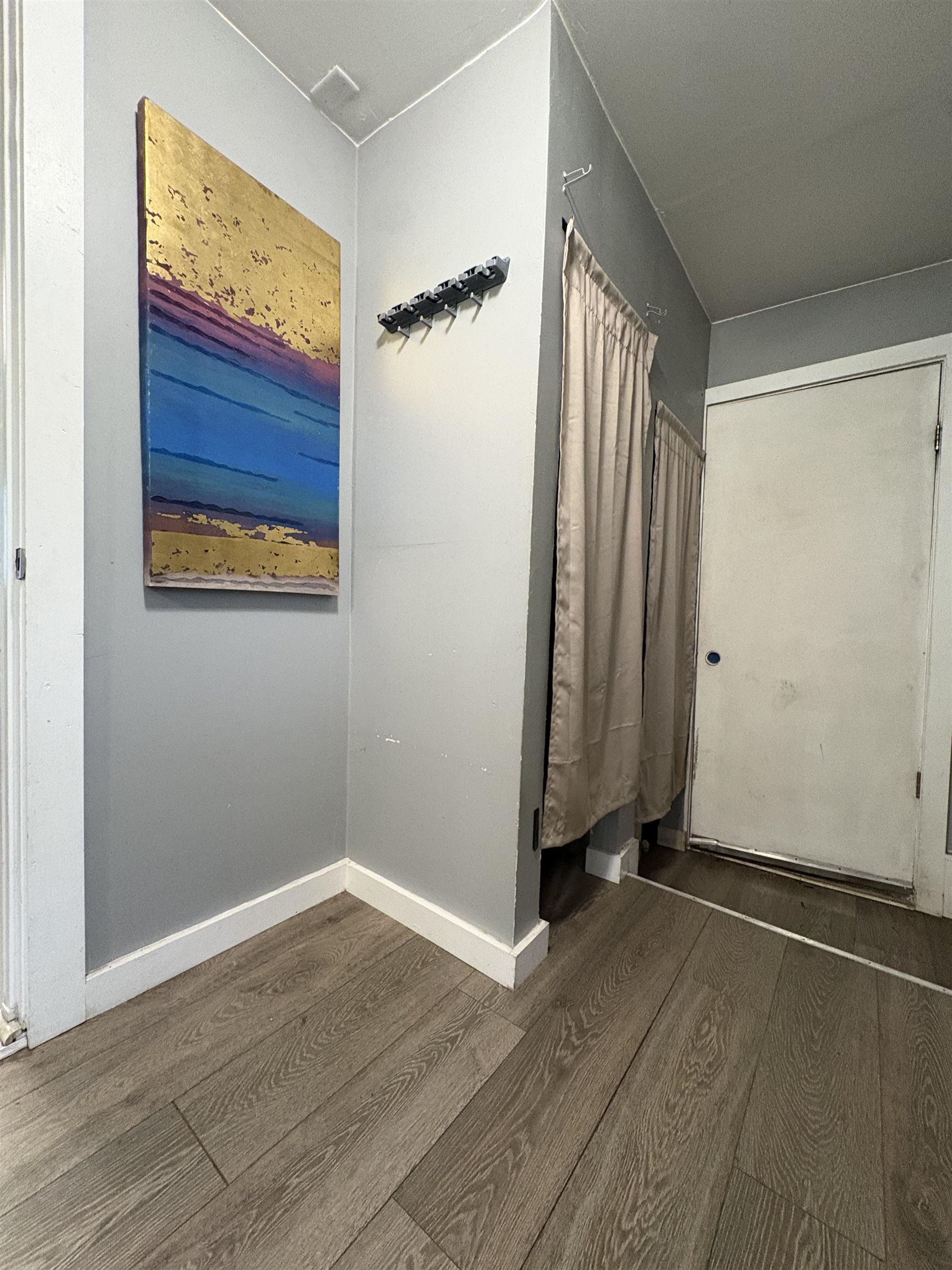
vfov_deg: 102.1
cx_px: 476
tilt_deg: -0.8
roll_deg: -1.7
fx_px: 513
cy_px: 635
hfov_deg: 85.7
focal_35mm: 14
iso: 640
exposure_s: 1/60
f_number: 2.2
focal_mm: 2.22
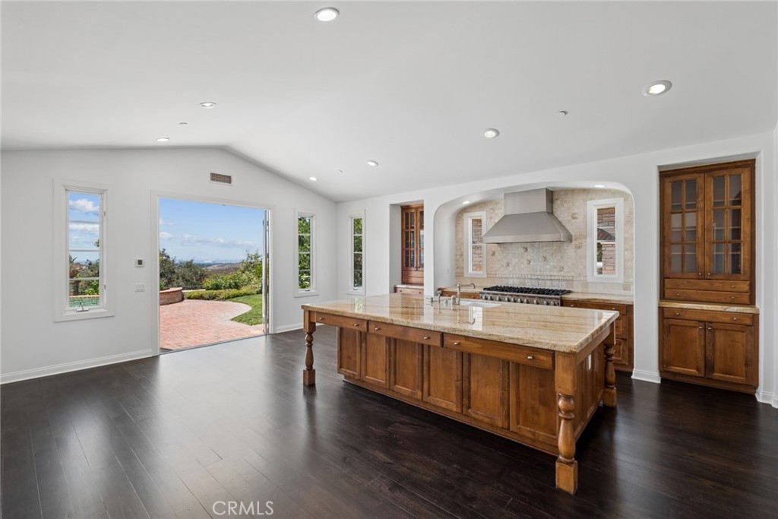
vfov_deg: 77.3
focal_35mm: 15
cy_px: 260
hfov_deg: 100.4
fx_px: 324
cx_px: 389
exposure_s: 1/25
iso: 125
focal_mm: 10
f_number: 9
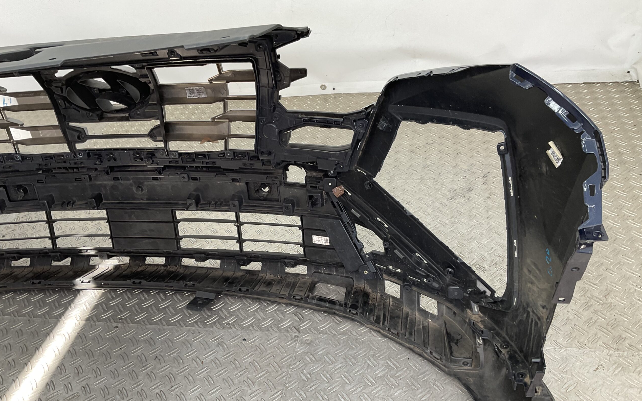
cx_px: 322
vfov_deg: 40.4
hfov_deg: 61.2
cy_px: 238
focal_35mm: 31
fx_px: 542
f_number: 1.8
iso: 32
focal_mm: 3
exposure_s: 1/120
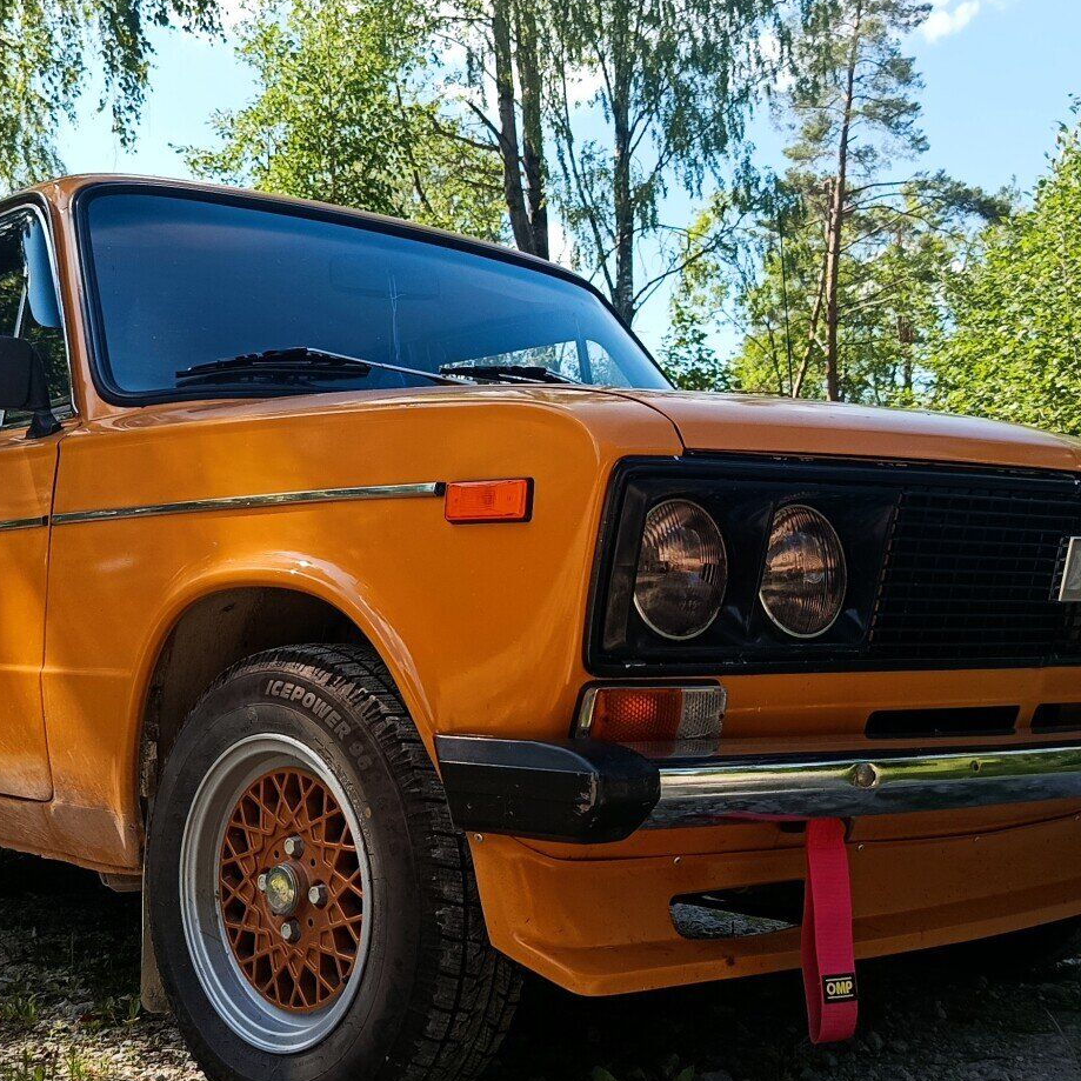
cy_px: 600
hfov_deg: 37.5
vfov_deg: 37.5
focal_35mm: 45
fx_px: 1590
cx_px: 459
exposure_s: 1/293
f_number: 1.7
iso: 50
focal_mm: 5.24
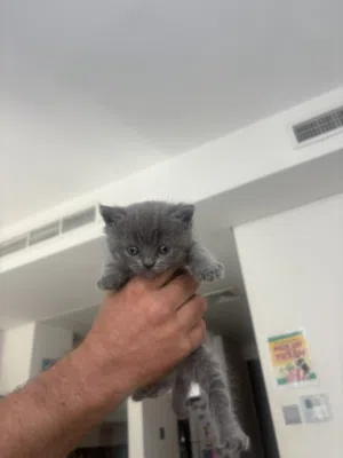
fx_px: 344
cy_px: 229
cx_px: 172
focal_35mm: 26
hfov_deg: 53.1
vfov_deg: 67.3
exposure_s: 1/122
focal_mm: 5.96
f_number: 1.6
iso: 50
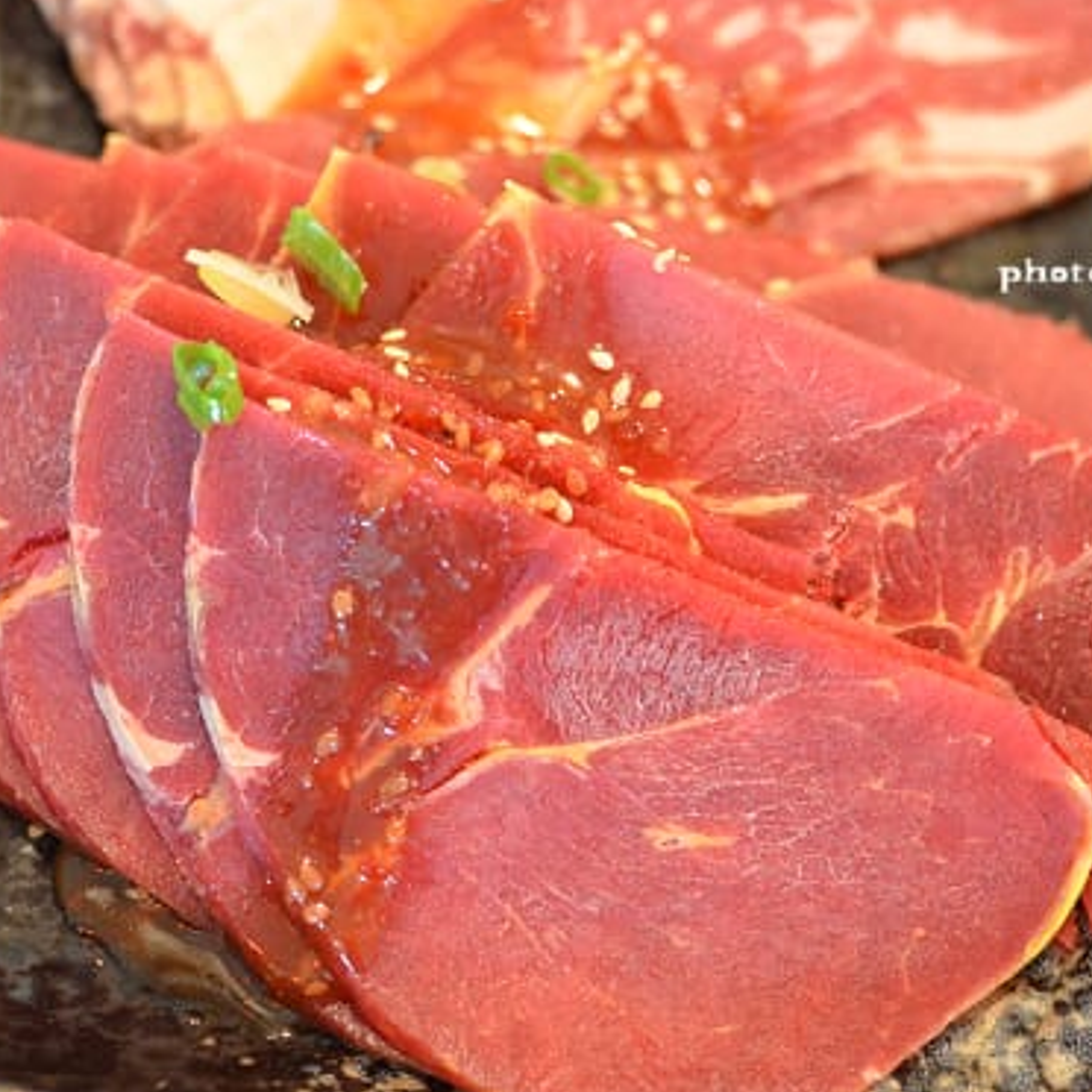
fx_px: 2666
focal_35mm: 75
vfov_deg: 23.1
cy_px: 550
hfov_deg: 23.1
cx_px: 456
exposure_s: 1/40
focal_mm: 35
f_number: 3.2
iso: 1600
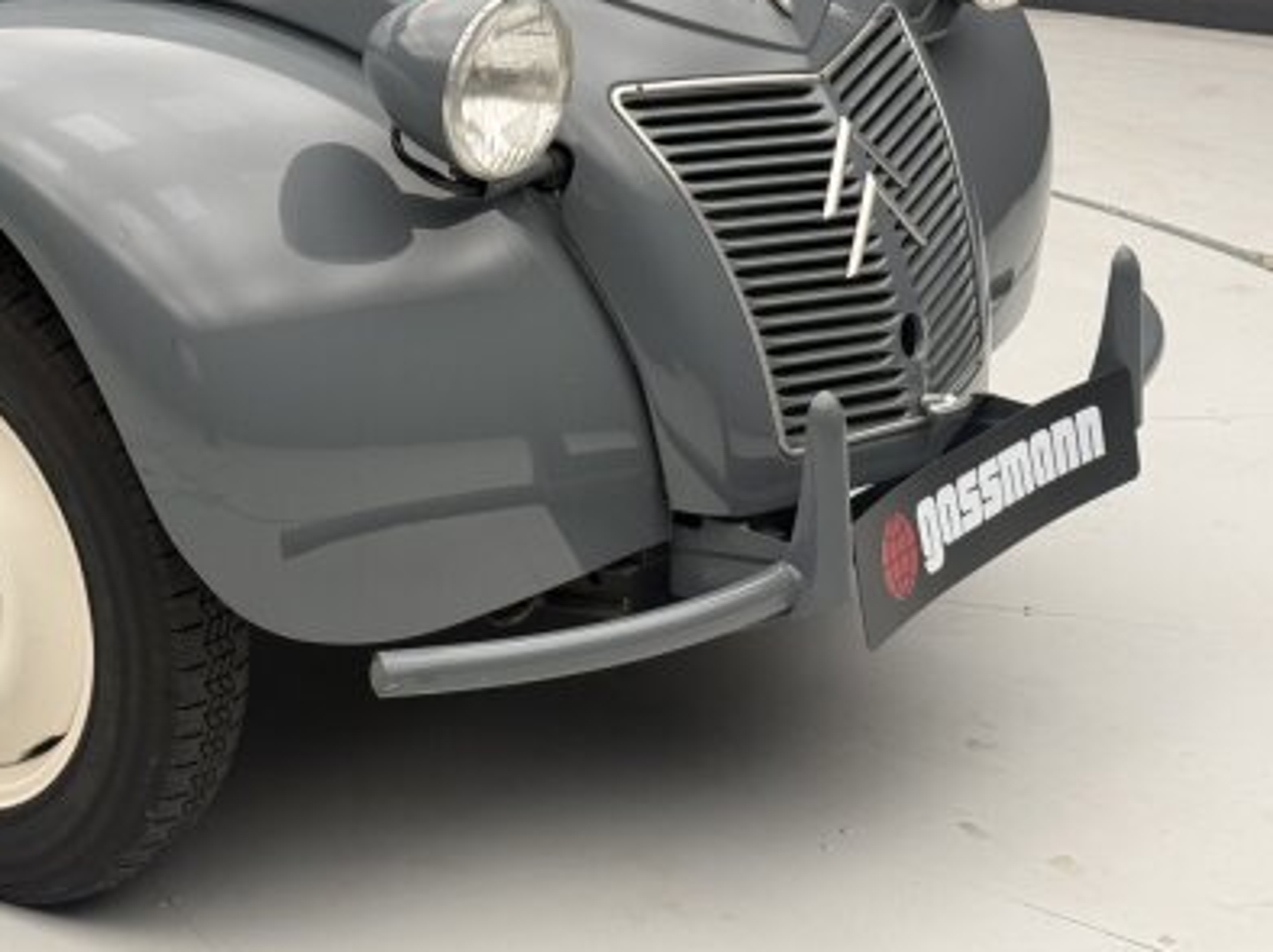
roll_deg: +0.7
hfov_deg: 24.7
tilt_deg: -16.5
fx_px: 2867
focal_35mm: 78
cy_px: 287
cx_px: 300
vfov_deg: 18.8
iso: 100
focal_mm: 6.76
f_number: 1.78
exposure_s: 1/60
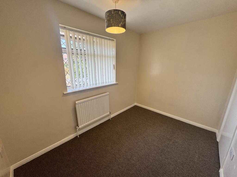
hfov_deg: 102.1
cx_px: 118
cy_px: 88
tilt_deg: -15.2
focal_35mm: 14
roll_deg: -0.2
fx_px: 96
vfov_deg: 85.7
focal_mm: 2.22
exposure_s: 1/100
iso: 50
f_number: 2.2
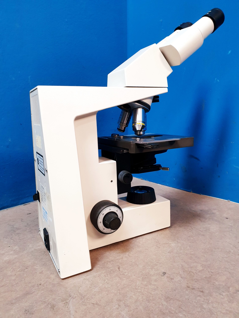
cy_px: 159
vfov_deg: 67.3
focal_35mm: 26
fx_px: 239
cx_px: 120
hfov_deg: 53.1
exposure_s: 1/50
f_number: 2.4
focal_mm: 4.3
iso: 320
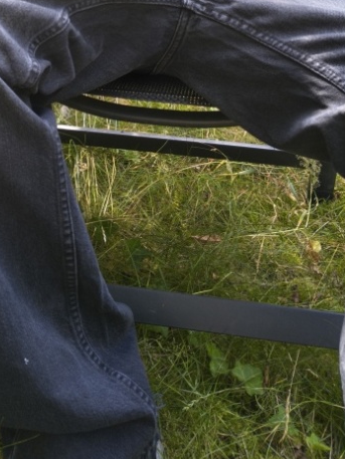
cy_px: -48
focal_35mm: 56
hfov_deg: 25.9
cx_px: 109
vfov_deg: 30.6
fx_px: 744
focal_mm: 5.56
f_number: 1.8
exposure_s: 1/120
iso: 157
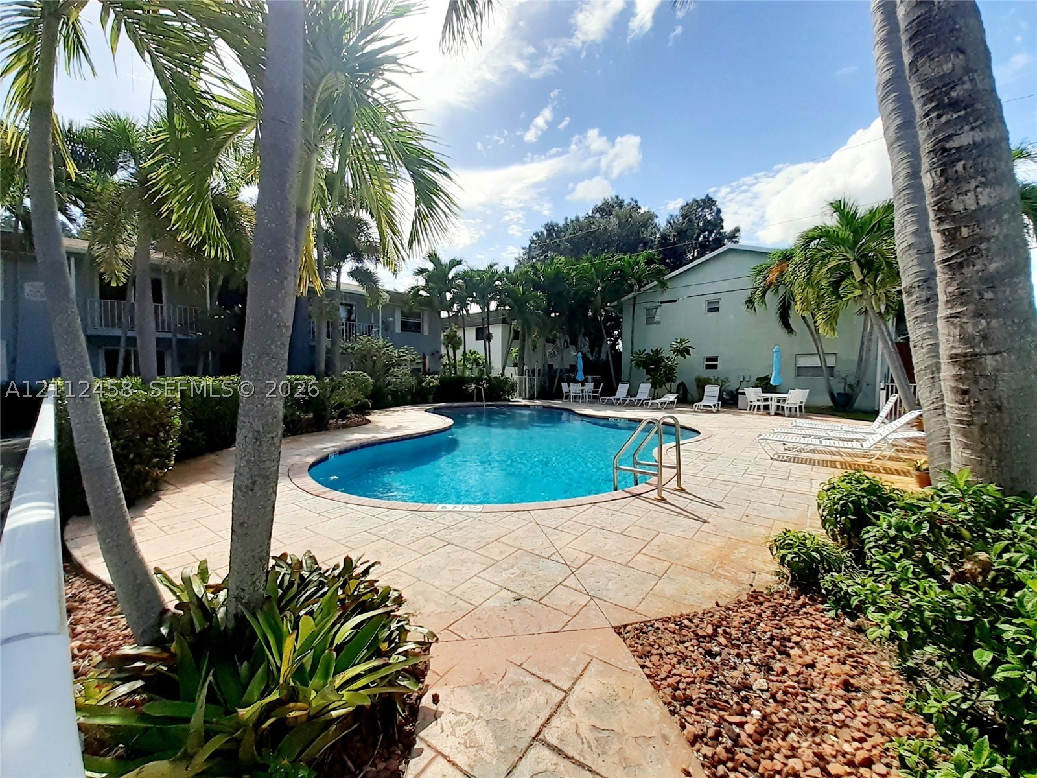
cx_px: 518
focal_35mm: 13
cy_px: 389
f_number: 2.2
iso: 40
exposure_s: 1/1669
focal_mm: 1.13
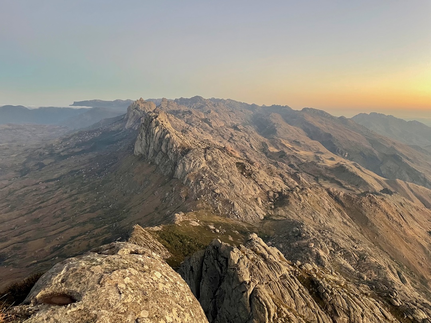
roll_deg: -1.1
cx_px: 216
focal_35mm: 26
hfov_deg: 67.3
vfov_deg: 53.1
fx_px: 324
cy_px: 162
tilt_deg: -9.6
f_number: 1.6
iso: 320
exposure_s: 1/60
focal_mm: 4.2
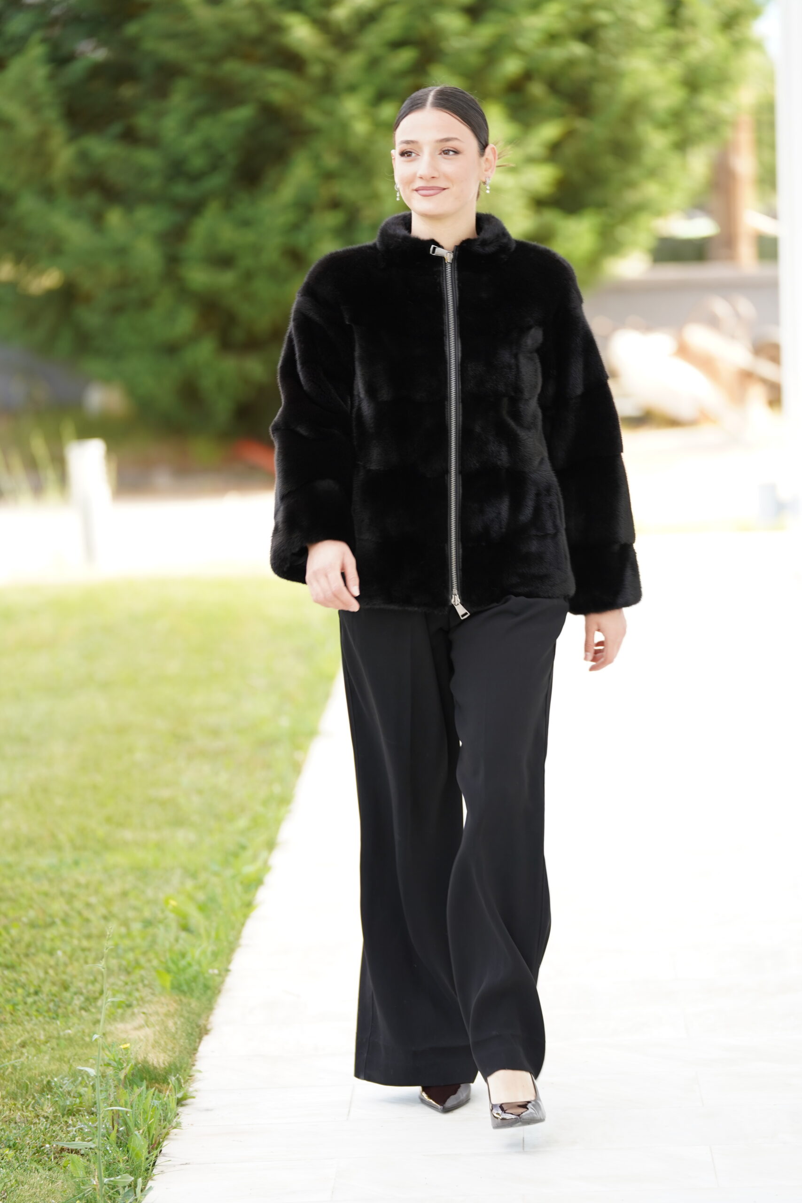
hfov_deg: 10.6
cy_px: 602
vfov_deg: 15.9
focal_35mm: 129
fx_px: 4310
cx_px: 401
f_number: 2.8
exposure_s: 1/250
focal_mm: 129
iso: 250
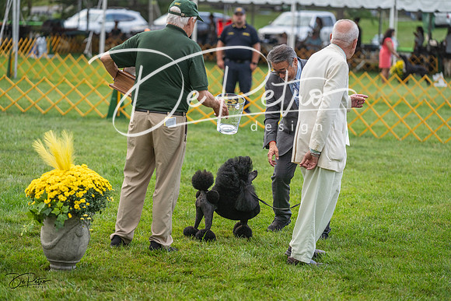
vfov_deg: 11.4
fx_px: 1504
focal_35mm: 120
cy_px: 150
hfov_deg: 17.1
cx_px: 226
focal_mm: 120
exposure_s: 1/800
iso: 1000
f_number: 3.2
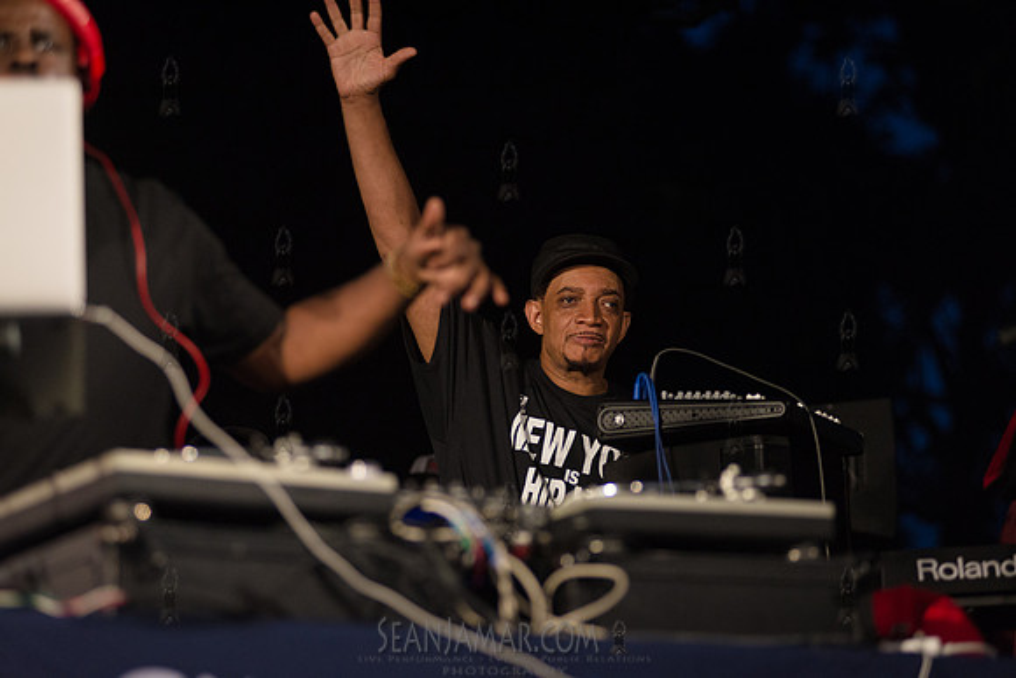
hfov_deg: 16.4
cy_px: 339
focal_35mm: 125
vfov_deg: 11.0
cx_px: 508
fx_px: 3528
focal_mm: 125
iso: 1600
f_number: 2.8
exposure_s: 1/1000
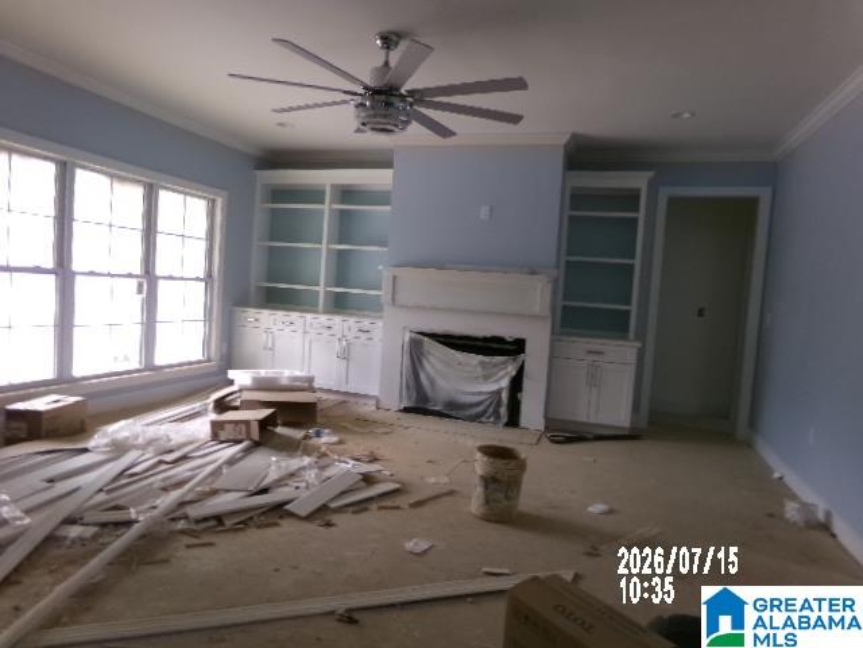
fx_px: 598
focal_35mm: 24
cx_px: 432
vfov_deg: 56.8
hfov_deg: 71.6
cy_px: 324
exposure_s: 1/28
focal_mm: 4.3
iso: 200
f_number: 3.7
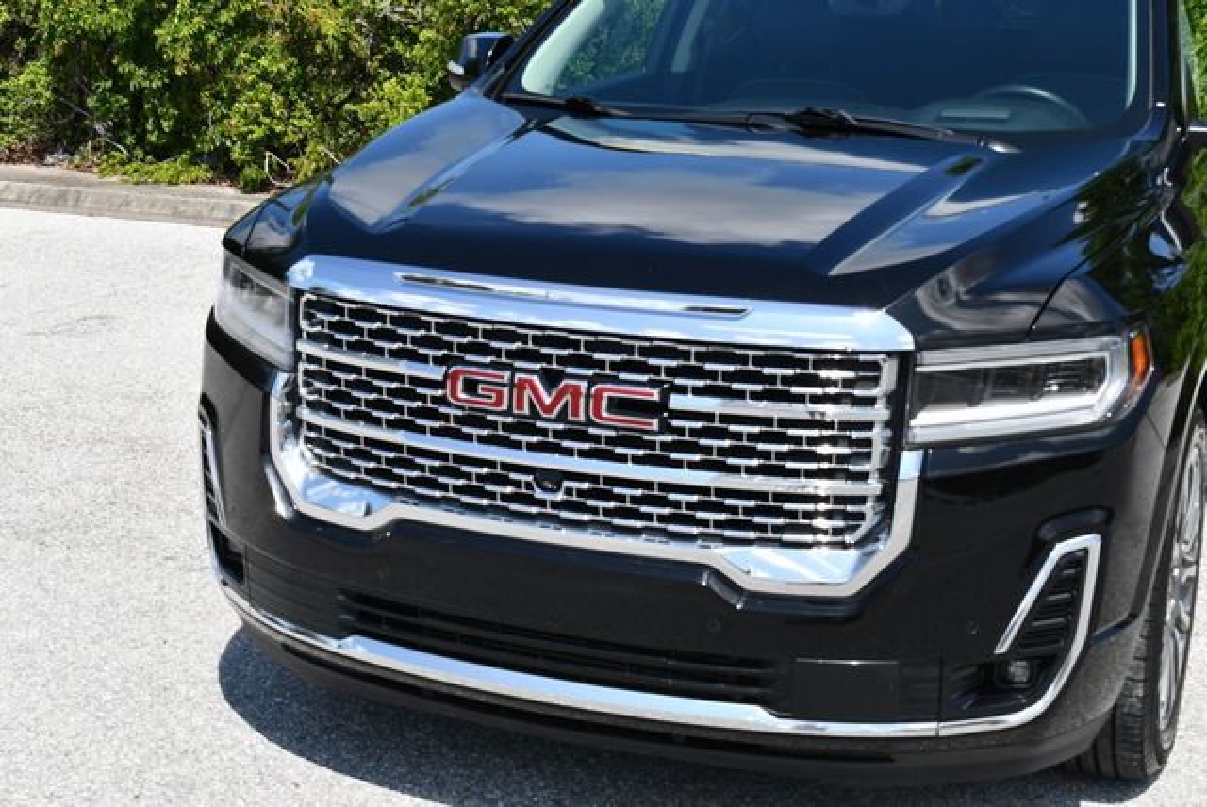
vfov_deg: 22.7
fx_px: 2013
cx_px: 604
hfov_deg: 33.4
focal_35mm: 60
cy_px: 404
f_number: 8
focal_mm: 30
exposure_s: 1/250
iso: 160
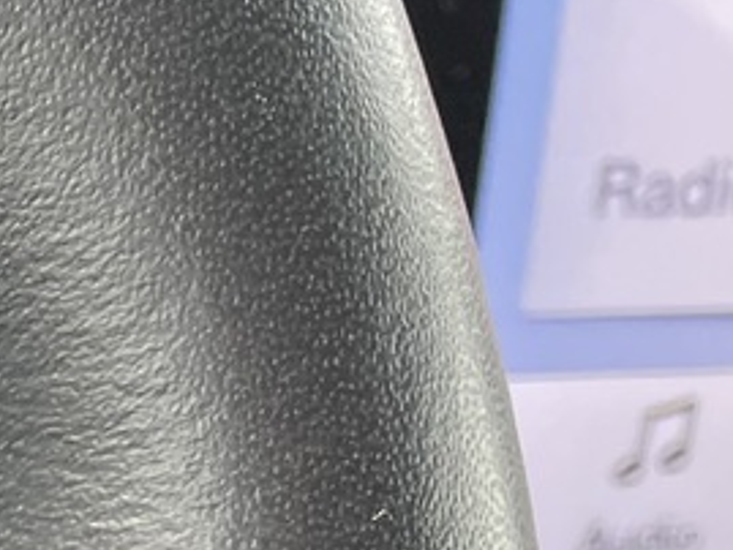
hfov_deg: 11.1
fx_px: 2945
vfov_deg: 9.3
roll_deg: +2.3
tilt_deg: -27.2
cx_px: -1199
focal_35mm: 139
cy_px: 1413
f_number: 1.6
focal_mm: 4.2
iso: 50
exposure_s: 1/121
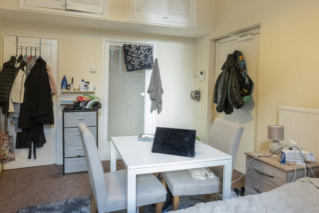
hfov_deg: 80.5
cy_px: 103
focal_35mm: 21
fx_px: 186
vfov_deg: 59.5
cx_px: 132
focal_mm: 16
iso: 12800
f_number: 20
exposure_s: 1/13
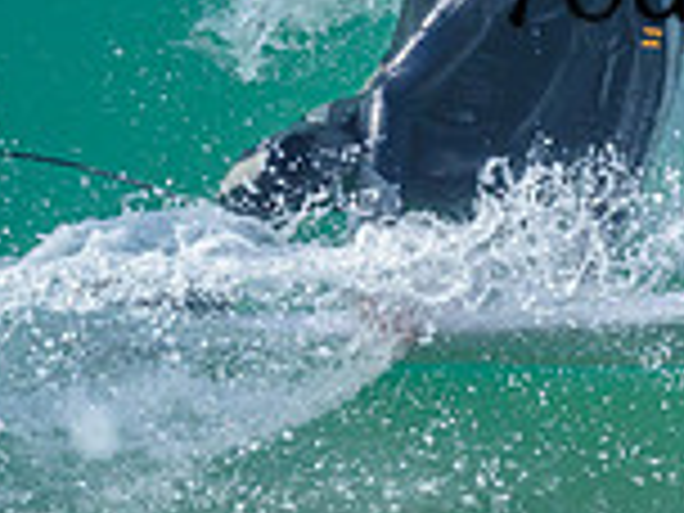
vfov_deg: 0.4
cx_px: 722
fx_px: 70977
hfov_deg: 0.6
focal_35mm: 3592
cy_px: -256
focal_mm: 800
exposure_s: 1/2000
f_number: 6.3
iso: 560
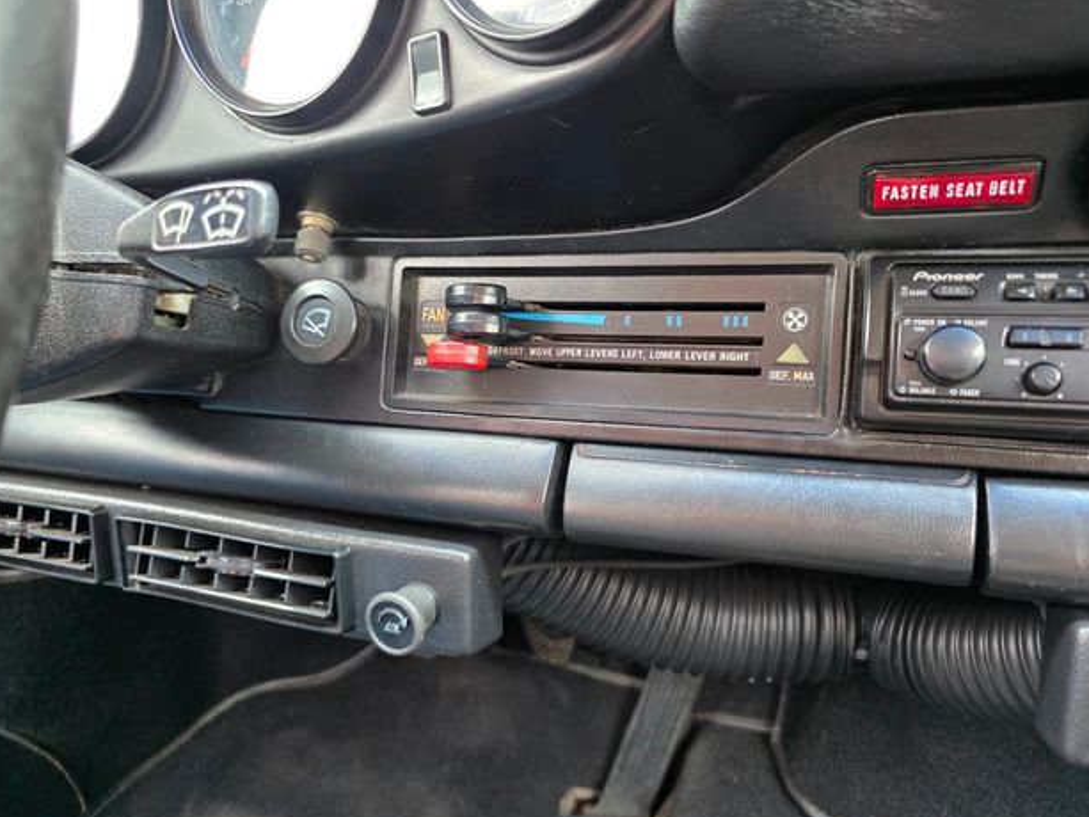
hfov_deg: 71.6
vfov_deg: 56.8
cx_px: 549
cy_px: 417
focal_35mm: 24
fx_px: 755
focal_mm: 6.3
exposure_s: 1/120
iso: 640
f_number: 1.7
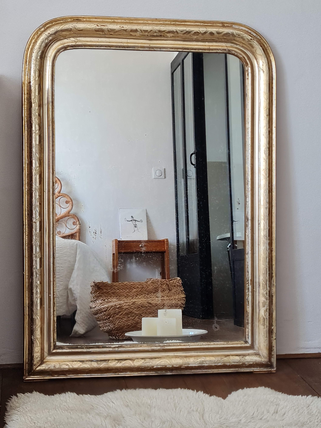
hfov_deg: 53.1
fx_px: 321
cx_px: 160
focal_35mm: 26
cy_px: 214
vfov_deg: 67.3
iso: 80
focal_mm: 5.4
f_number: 1.8
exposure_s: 1/100
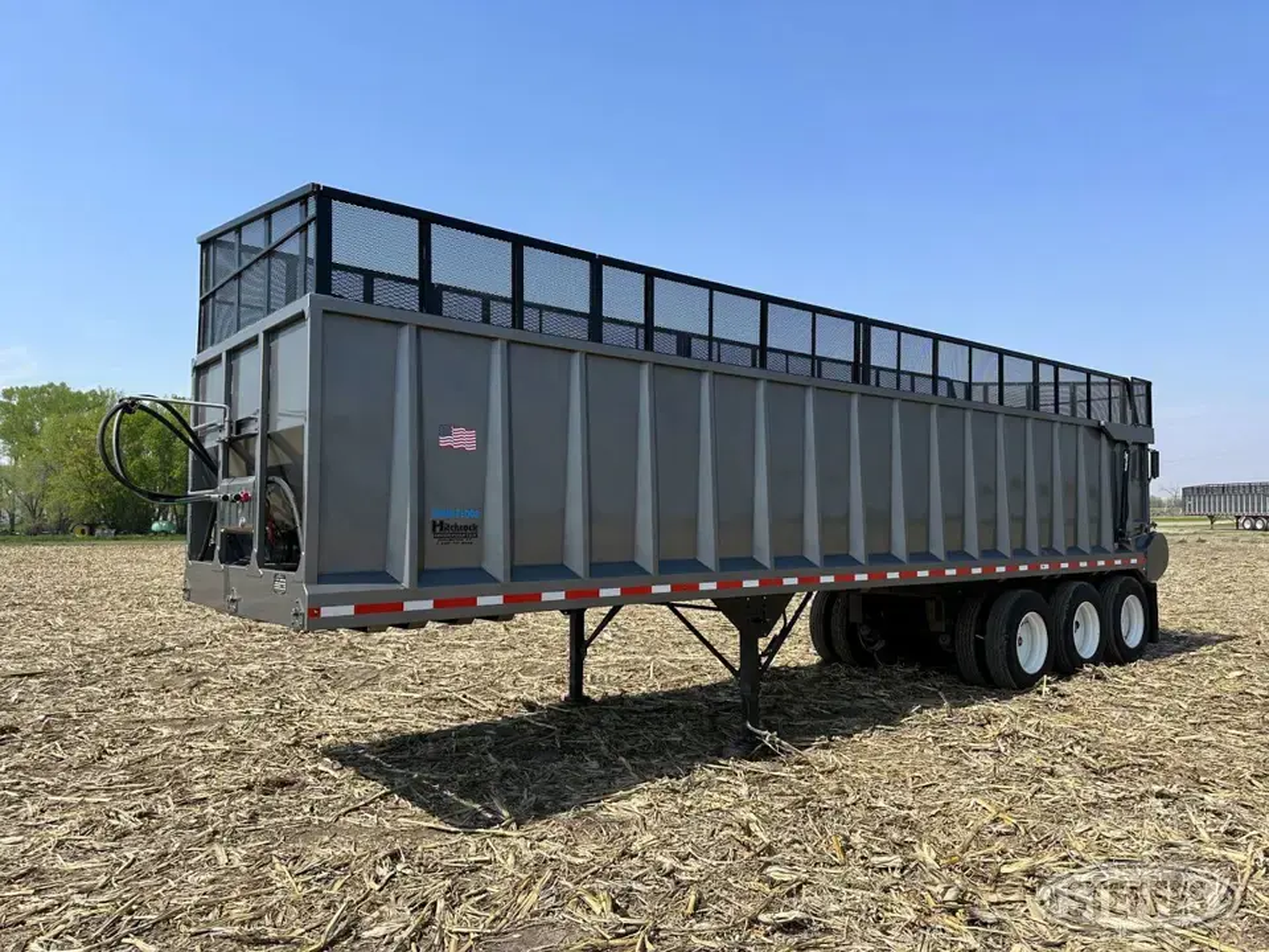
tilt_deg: +2.8
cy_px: 476
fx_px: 880
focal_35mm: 24
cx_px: 634
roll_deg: +1.2
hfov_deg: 71.6
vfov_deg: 56.8
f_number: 1.78
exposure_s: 1/4016
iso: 80
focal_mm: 6.86
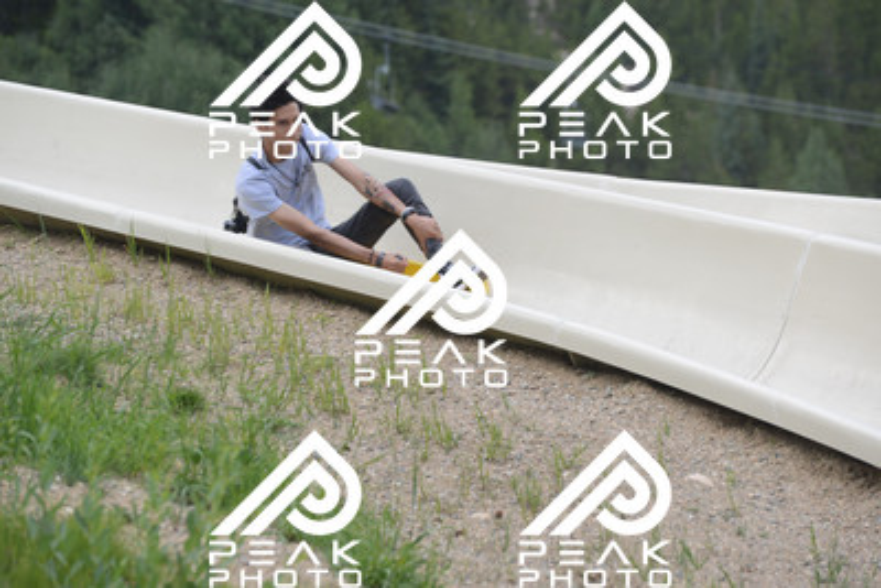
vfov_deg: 7.0
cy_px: 294
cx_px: 440
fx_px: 4774
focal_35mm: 195
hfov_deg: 10.5
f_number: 6.3
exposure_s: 1/640
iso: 500
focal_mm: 195
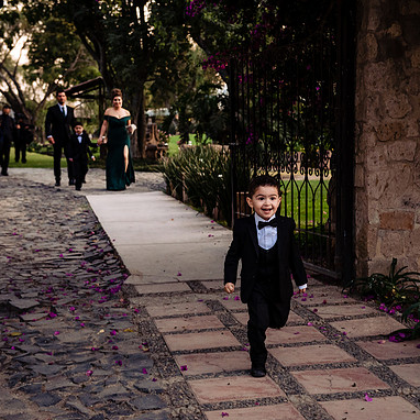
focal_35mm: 71
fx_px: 975
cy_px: 212
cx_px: 264
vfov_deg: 24.3
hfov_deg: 24.3
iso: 1600
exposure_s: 1/200
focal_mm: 55
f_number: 4.5
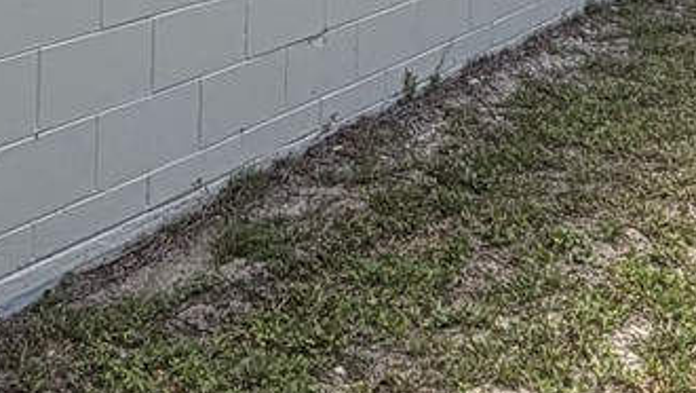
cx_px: 426
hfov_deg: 28.5
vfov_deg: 14.5
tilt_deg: +0.9
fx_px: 1366
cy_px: -304
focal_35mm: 74
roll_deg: -1.1
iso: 20
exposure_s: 1/770
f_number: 2.2
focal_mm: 2.22
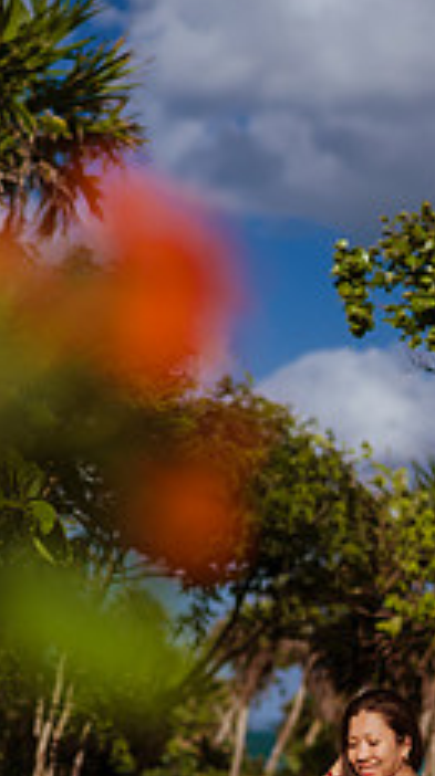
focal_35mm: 117
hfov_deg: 10.3
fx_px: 2408
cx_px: 282
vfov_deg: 18.1
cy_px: 650
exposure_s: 1/8000
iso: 50
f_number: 2
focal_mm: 58
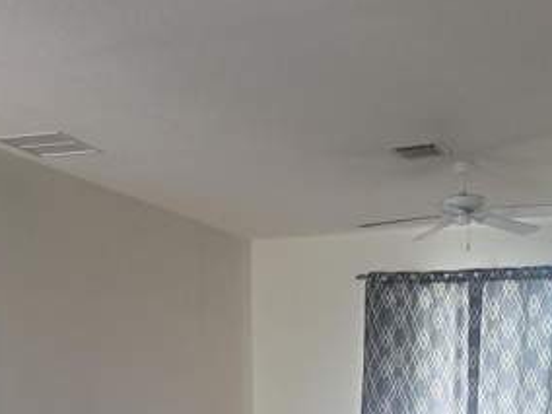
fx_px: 861
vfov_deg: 24.1
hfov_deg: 35.5
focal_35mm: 54
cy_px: 523
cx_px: 319
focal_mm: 5
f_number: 1.8
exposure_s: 1/60
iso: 100
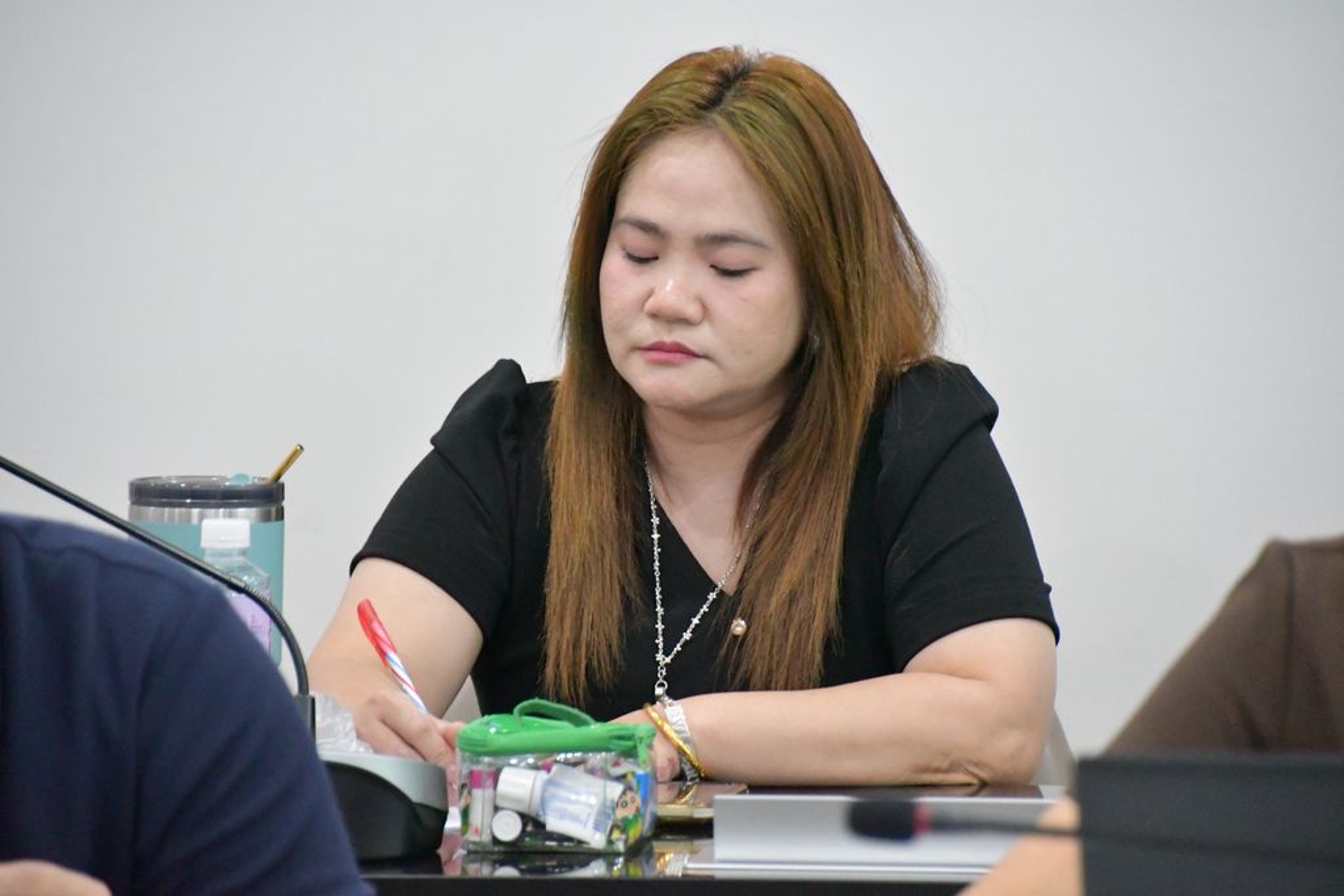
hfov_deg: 7.4
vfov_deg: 5.0
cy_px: 448
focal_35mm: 277
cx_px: 672
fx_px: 10342
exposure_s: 1/200
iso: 12800
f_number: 6
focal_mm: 185
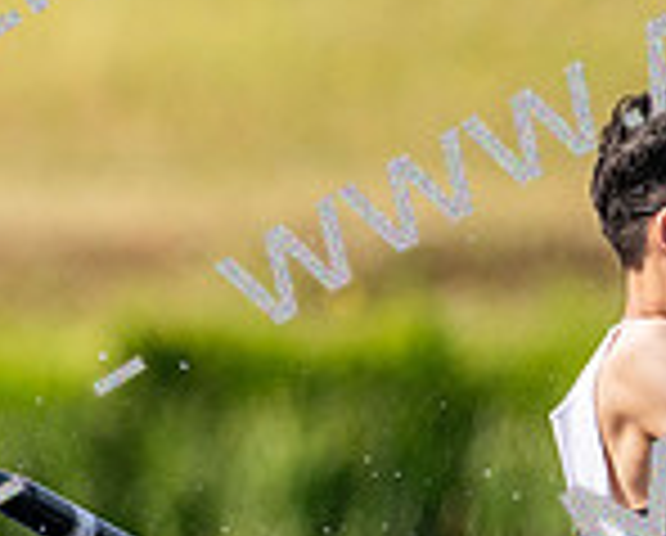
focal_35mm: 2199
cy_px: 401
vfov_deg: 0.7
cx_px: -112
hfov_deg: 0.9
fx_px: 43430
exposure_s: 1/2500
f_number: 4.5
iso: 220
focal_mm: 400
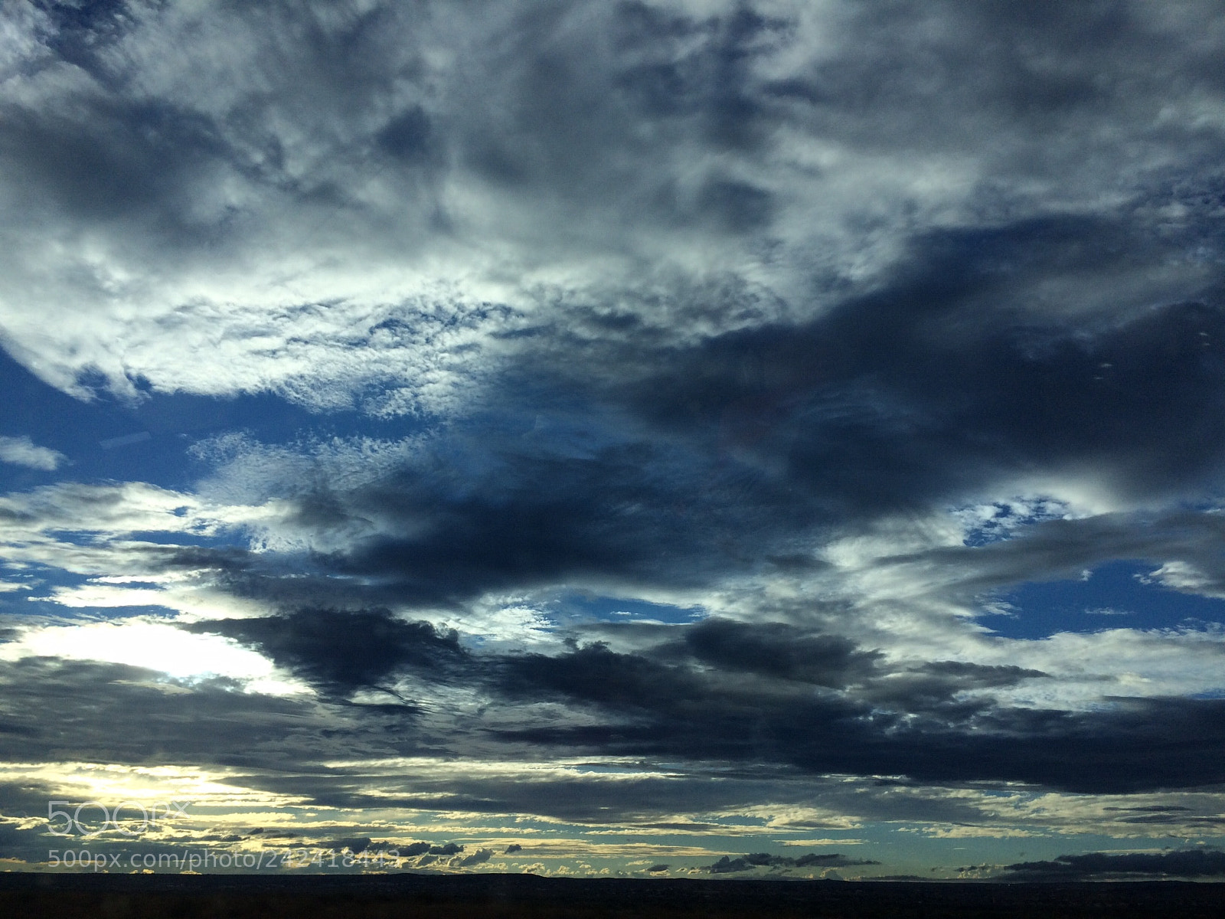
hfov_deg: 61.7
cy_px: 460
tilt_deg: +18.9
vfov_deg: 48.2
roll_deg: +0.6
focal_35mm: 29
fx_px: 1026
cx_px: 612
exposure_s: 1/651
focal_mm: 4.15
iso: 32
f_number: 2.2
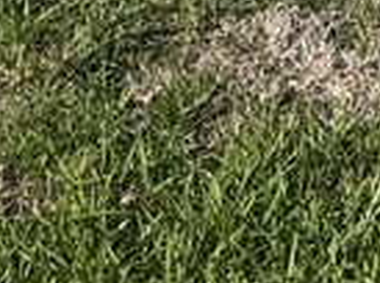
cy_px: -577
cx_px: 788
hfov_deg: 10.1
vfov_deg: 7.3
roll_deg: -0.5
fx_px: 1971
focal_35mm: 180
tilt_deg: -5.9
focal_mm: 6.76
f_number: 1.78
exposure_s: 1/5348
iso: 80
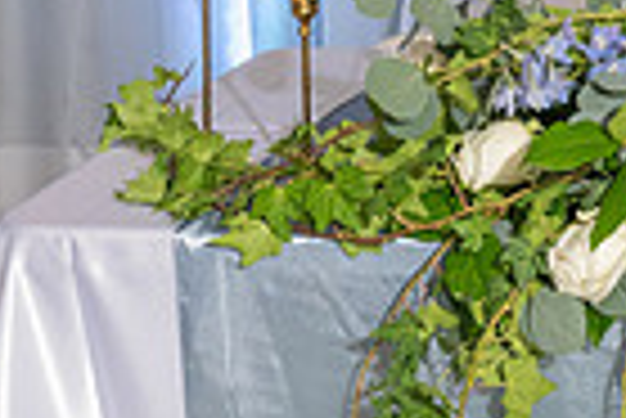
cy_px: -395
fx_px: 2924
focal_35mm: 168
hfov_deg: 11.5
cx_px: 1055
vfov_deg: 7.9
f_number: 8
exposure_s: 1/160
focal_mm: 34.5
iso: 640
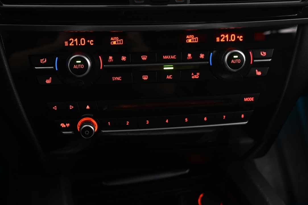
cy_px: 87
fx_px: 487
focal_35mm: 57
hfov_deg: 35.1
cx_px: 154
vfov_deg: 23.7
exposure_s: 1/15
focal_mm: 38
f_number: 4
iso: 2000
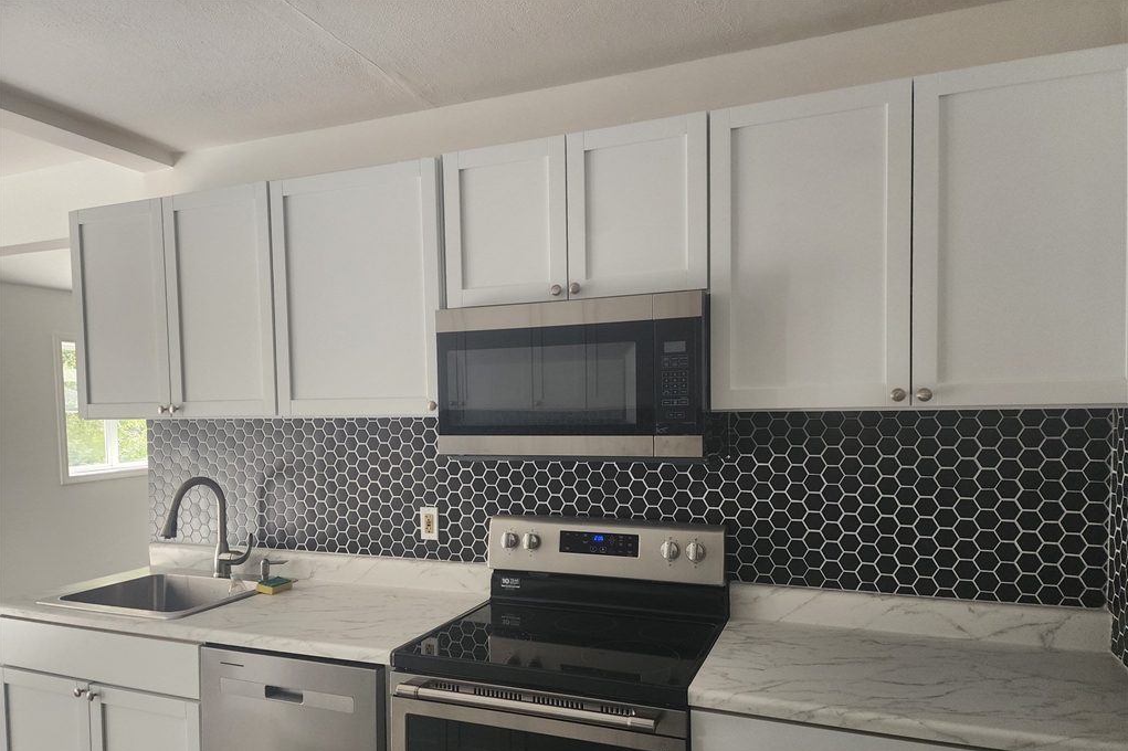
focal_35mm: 24
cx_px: 563
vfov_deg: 53.0
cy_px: 420
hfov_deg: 73.8
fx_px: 752
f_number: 1.8
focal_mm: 6.4
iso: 200
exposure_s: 1/120
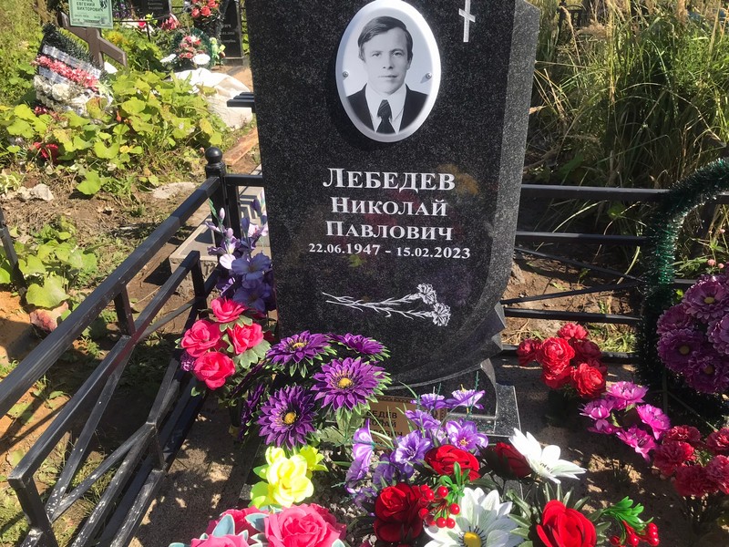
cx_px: 364
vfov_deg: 49.7
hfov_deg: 63.4
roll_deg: +1.0
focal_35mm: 28
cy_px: 274
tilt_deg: -30.0
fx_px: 590
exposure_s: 1/1773
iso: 20
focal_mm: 3.99
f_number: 1.8
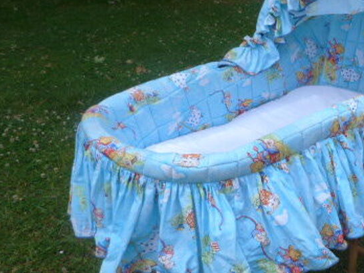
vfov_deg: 31.5
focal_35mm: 46
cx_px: 323
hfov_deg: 38.6
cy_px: 147
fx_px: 484
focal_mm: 4.5
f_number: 2.8
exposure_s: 1/1300
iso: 100
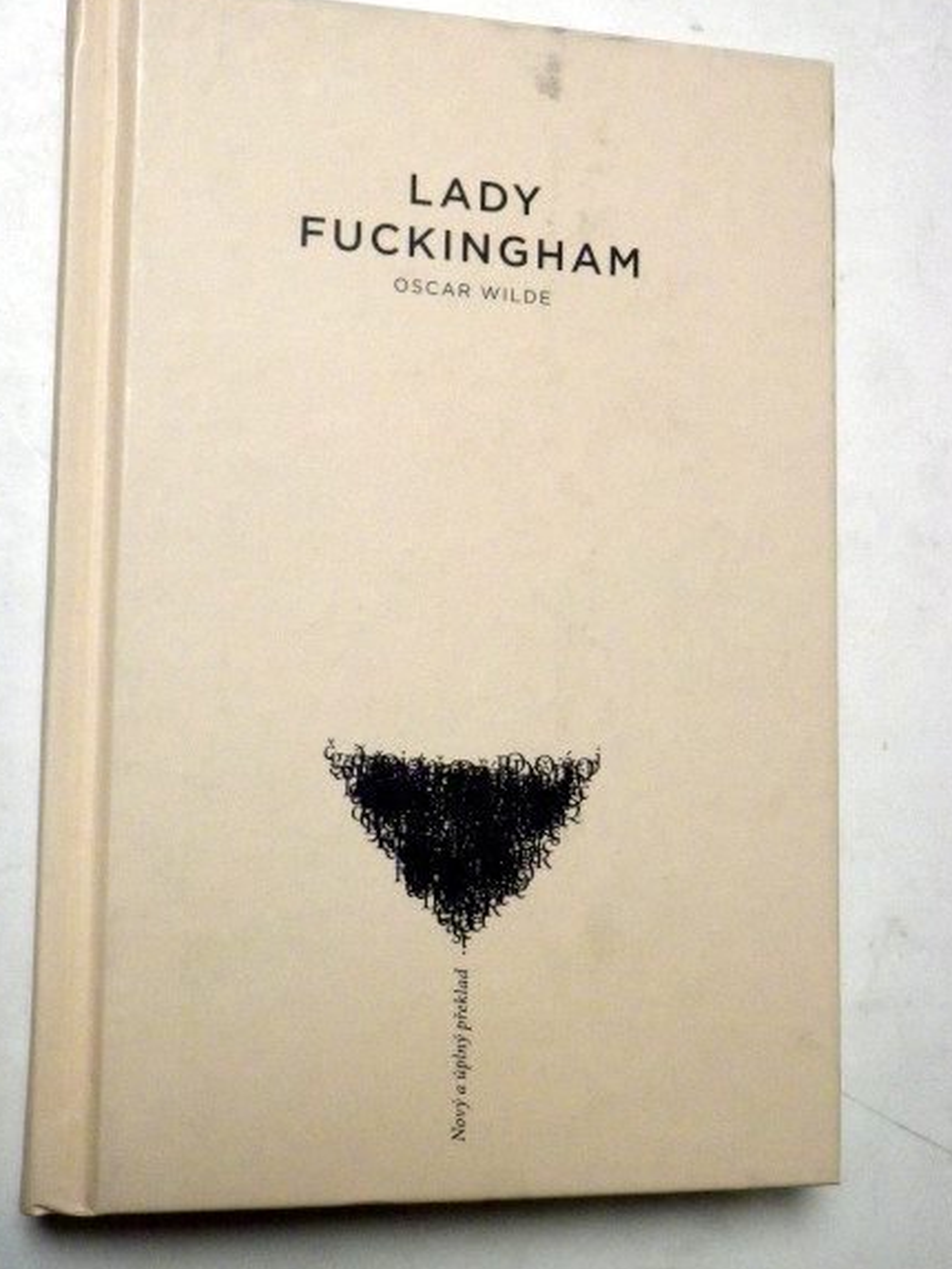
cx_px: 432
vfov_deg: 41.2
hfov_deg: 31.5
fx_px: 1686
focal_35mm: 46
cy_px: 617
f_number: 3.9
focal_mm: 7.3
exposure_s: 1/50
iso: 400
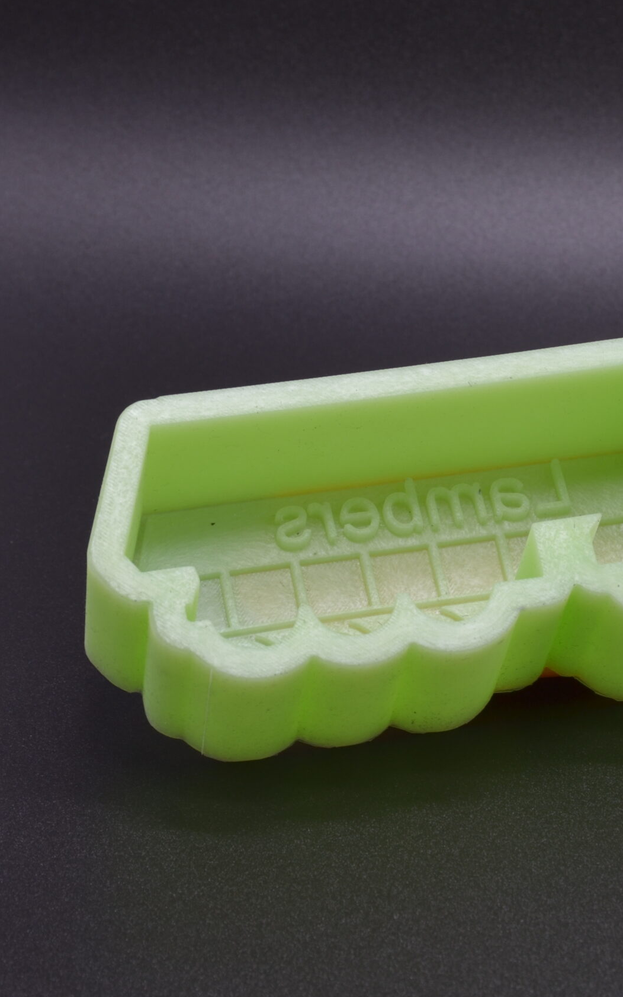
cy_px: 498
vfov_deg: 16.1
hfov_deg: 10.0
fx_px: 3531
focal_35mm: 130
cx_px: 577
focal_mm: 56
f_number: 10
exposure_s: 1/40
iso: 200
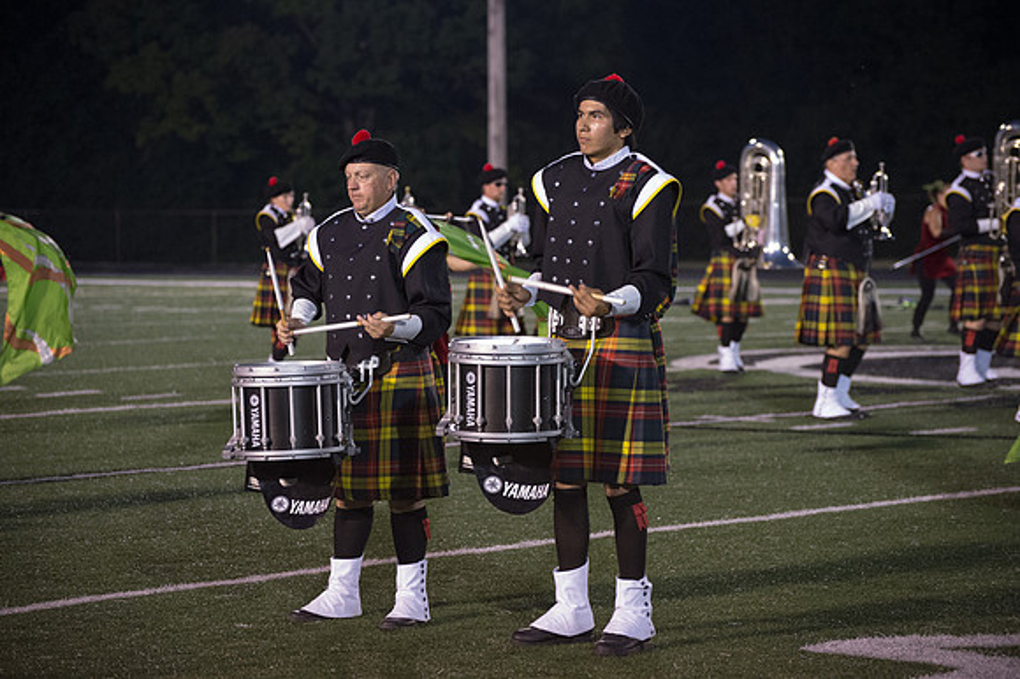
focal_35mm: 122
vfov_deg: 11.2
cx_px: 510
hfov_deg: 16.8
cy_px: 340
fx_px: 3455
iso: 10000
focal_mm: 122
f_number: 4.8
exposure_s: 1/200
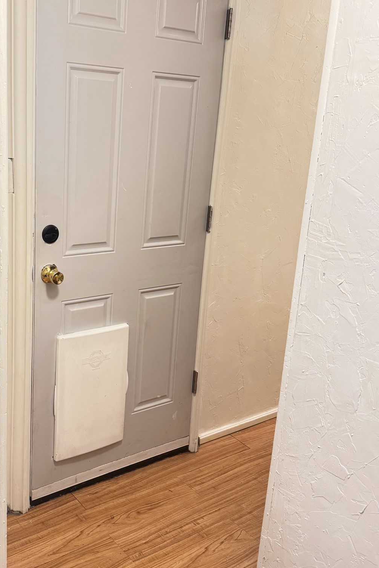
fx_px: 537
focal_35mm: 34
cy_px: 266
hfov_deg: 37.9
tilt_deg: -14.3
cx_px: 93
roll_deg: -1.7
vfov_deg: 55.8
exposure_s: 1/60
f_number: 1.78
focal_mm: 6.76
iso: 320
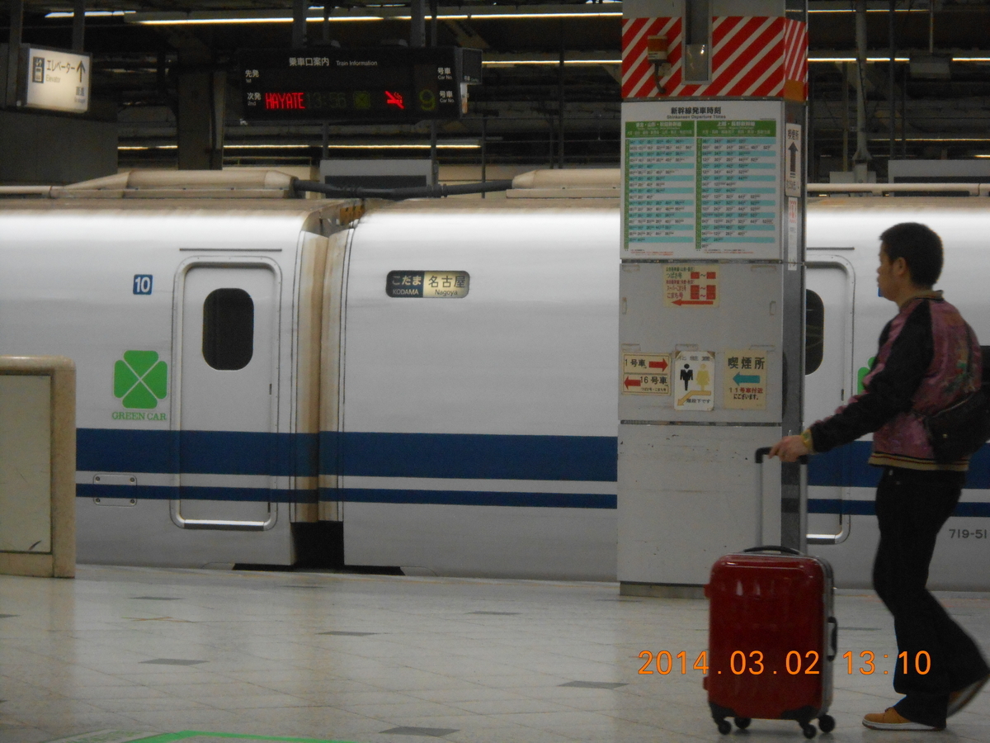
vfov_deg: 9.5
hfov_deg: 12.7
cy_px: 372
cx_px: 495
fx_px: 4462
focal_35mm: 156
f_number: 6.5
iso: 500
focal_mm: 27.6
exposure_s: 1/125
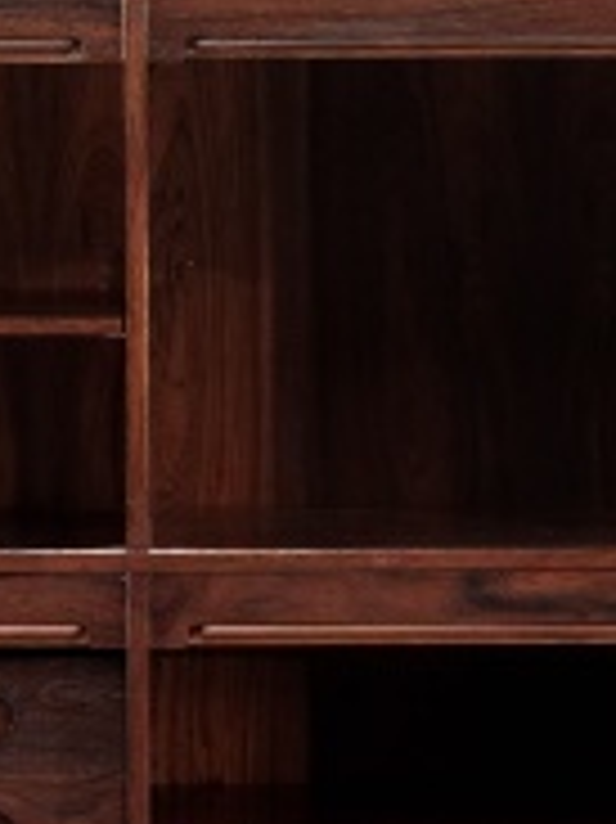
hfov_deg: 4.4
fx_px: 7958
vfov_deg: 5.9
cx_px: 157
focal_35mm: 335
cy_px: 387
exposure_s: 1/10
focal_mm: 35
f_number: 8
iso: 400
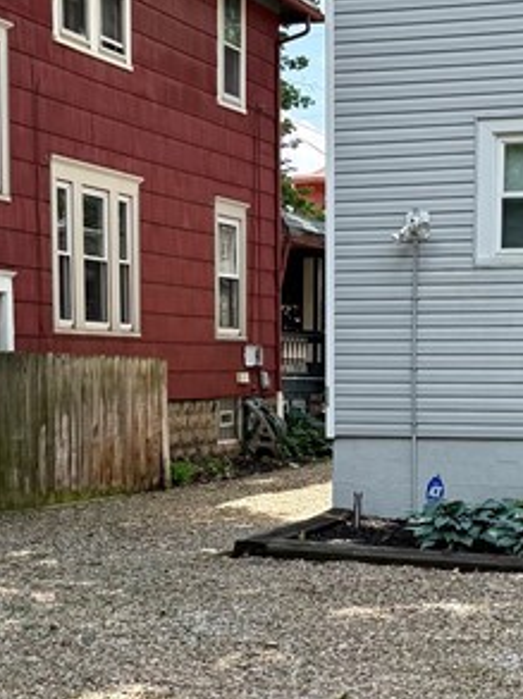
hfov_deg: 17.5
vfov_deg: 23.1
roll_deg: -0.7
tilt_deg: -7.3
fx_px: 1696
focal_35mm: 84
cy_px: 532
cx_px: 375
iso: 100
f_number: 1.78
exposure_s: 1/2110
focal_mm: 6.76
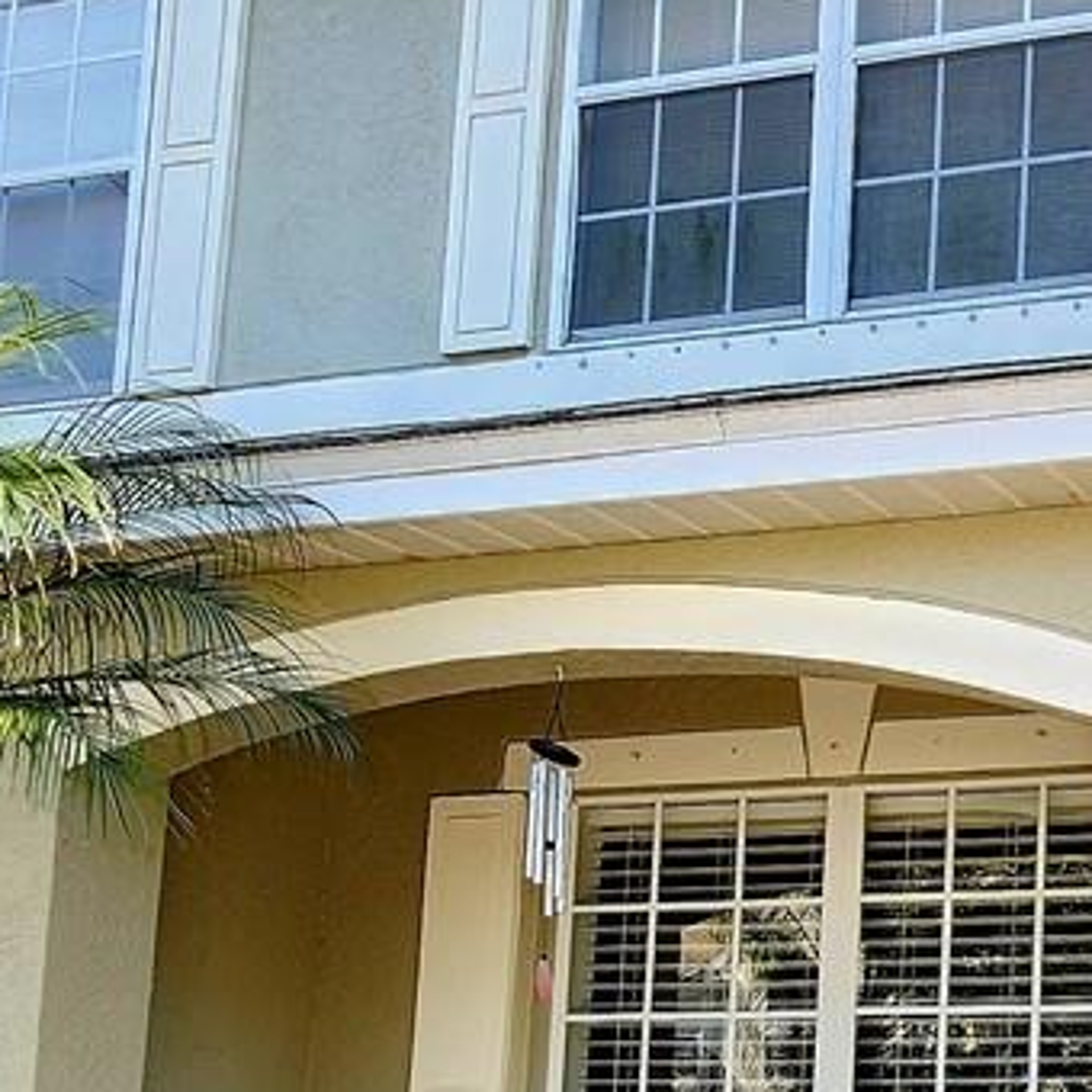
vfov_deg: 30.2
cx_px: 1426
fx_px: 1927
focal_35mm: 54
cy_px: 992
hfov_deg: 26.7
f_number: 2.2
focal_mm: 2.2
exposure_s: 1/123
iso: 50
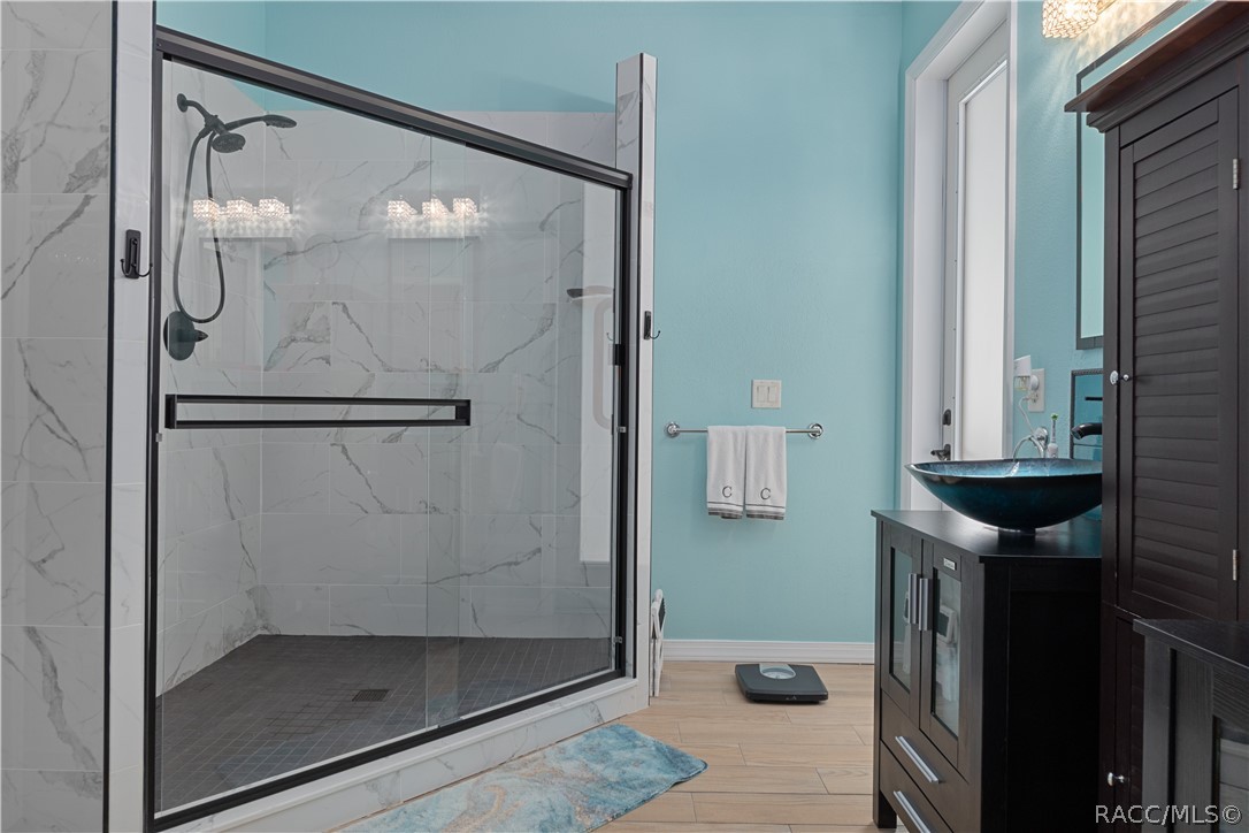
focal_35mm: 21
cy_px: 416
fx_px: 729
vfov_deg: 59.5
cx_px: 624
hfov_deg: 81.2
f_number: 8
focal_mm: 14
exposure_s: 1/3
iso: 250
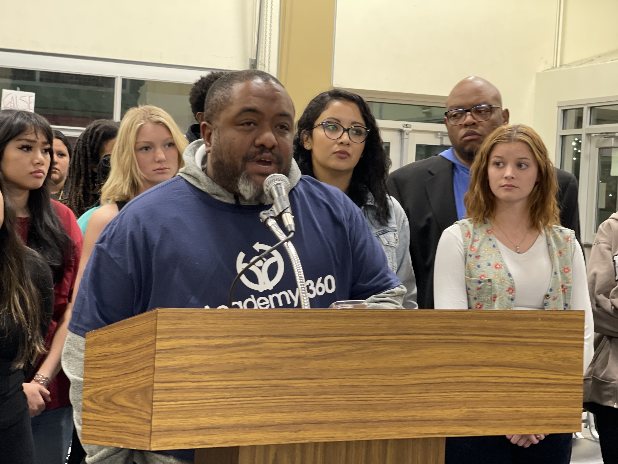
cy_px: 232
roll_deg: -2.1
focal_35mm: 64
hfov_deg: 30.3
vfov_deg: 22.9
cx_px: 309
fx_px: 1143
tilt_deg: -1.7
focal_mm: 7.5
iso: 320
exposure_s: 1/30
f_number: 2.2
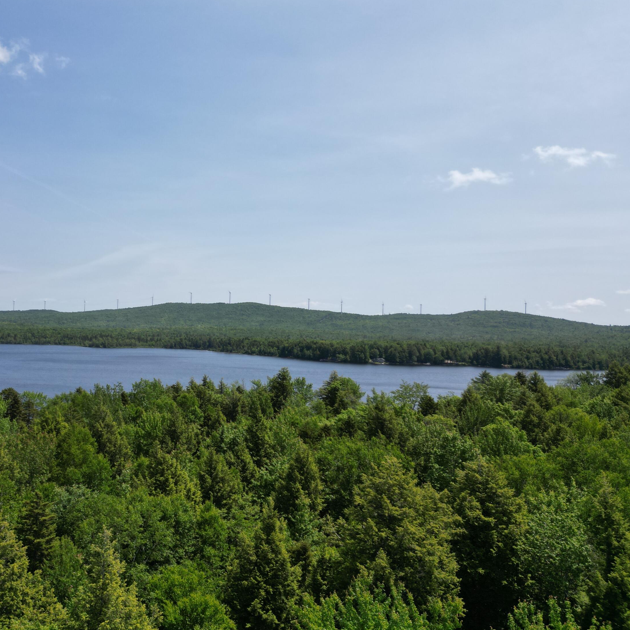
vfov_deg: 55.6
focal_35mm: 29
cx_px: 218
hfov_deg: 54.7
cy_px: 315
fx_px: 597
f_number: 1.7
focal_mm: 6.72
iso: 110
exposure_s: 1/4000
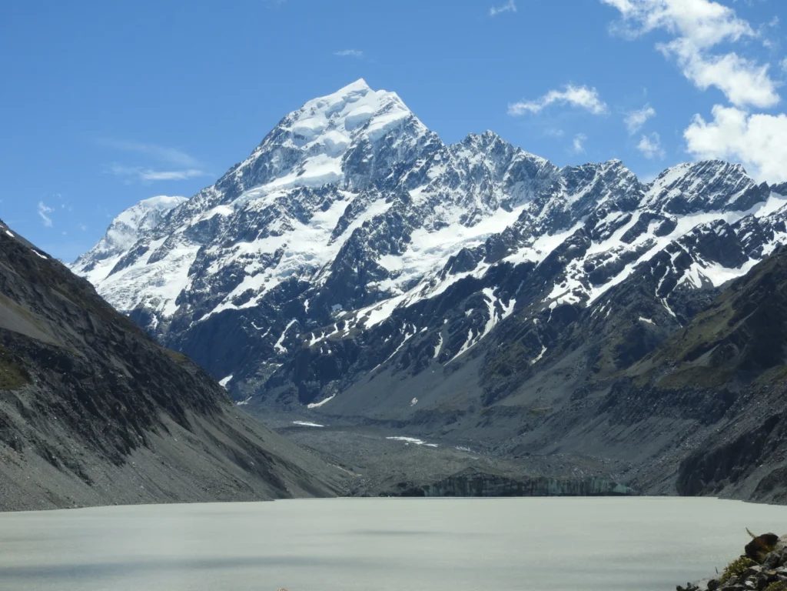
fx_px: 1478
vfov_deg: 22.6
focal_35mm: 65
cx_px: 394
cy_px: 296
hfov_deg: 29.8
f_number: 4.2
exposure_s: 1/1600
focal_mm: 11.6
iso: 100
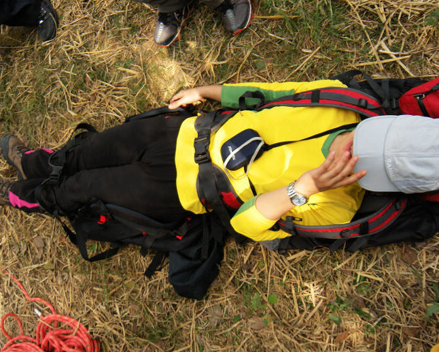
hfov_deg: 49.1
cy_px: 174
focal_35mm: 37
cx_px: 211
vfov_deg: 40.1
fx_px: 481
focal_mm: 5.9
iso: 64
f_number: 3.8
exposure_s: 1/235
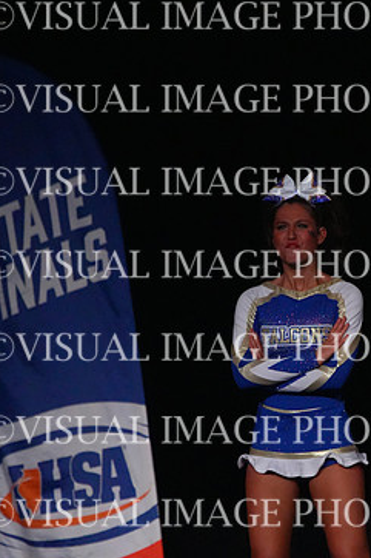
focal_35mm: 585
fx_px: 9051
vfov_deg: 3.5
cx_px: 282
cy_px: 388
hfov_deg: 2.3
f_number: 5.6
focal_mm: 365
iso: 16000
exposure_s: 1/1250
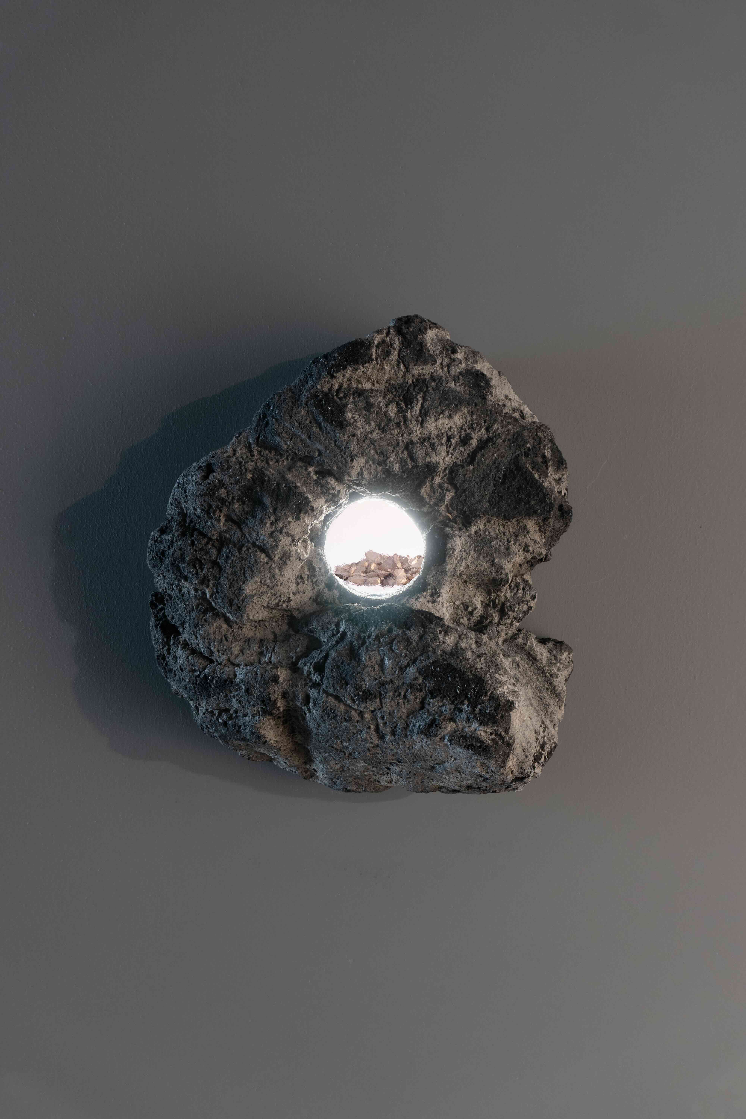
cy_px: 560
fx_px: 793
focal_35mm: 26
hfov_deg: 50.4
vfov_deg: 70.4
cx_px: 373
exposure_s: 6
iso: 250
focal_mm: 17
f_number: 6.3
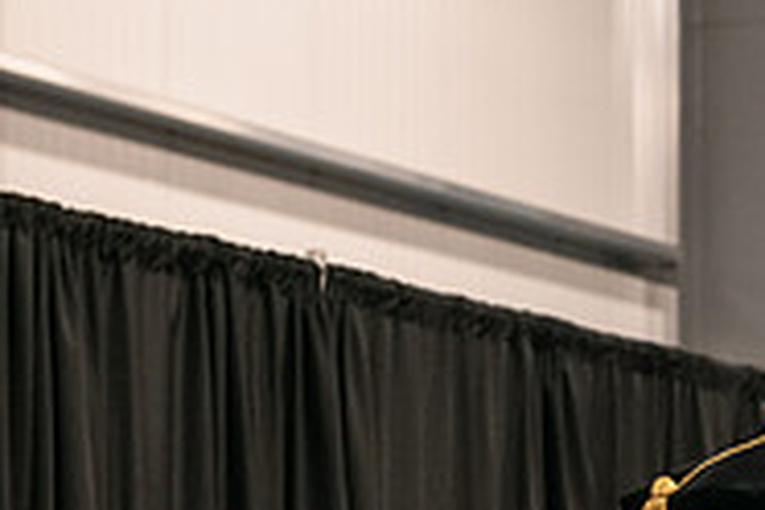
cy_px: 742
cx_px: 1024
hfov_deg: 10.7
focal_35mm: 187
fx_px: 3973
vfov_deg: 7.2
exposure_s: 1/160
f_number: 4.5
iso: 1600
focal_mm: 60
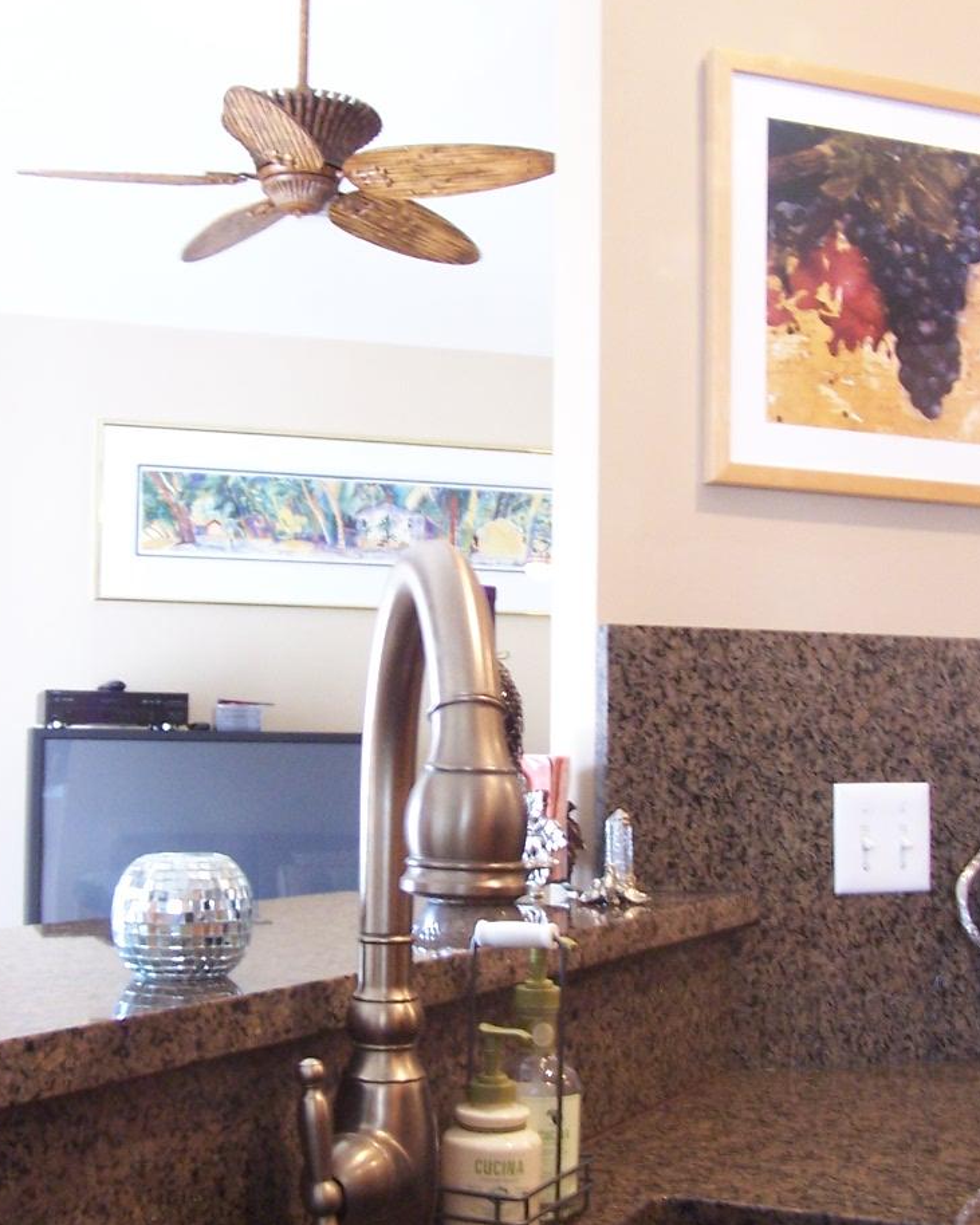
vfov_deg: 30.0
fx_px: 2284
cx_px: 463
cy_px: 657
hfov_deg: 24.2
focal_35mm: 63
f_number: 2.8
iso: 140
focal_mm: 6.3
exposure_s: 1/6
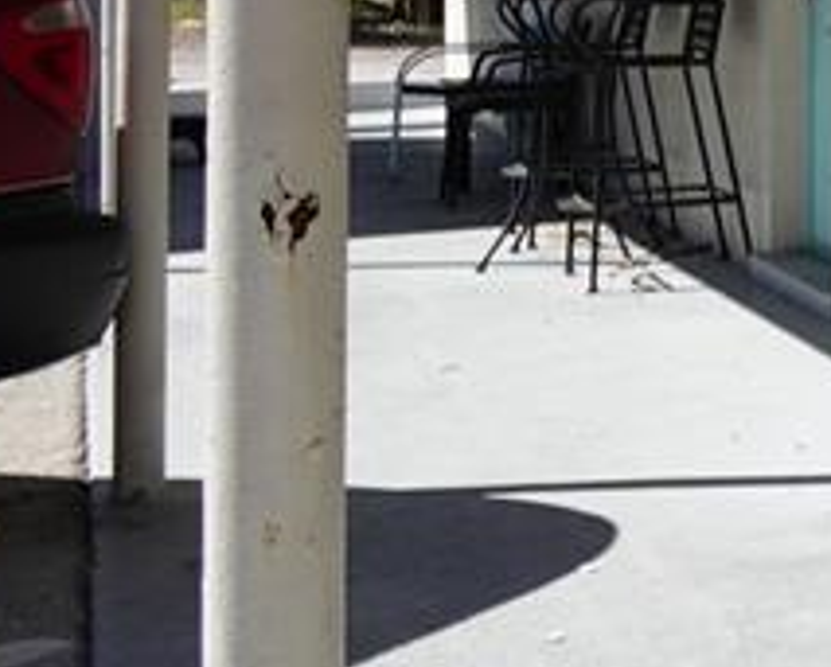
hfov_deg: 15.0
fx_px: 2217
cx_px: 1880
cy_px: -125
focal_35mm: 90
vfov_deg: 16.4
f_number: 2
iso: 125
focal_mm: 7.6
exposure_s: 1/3200
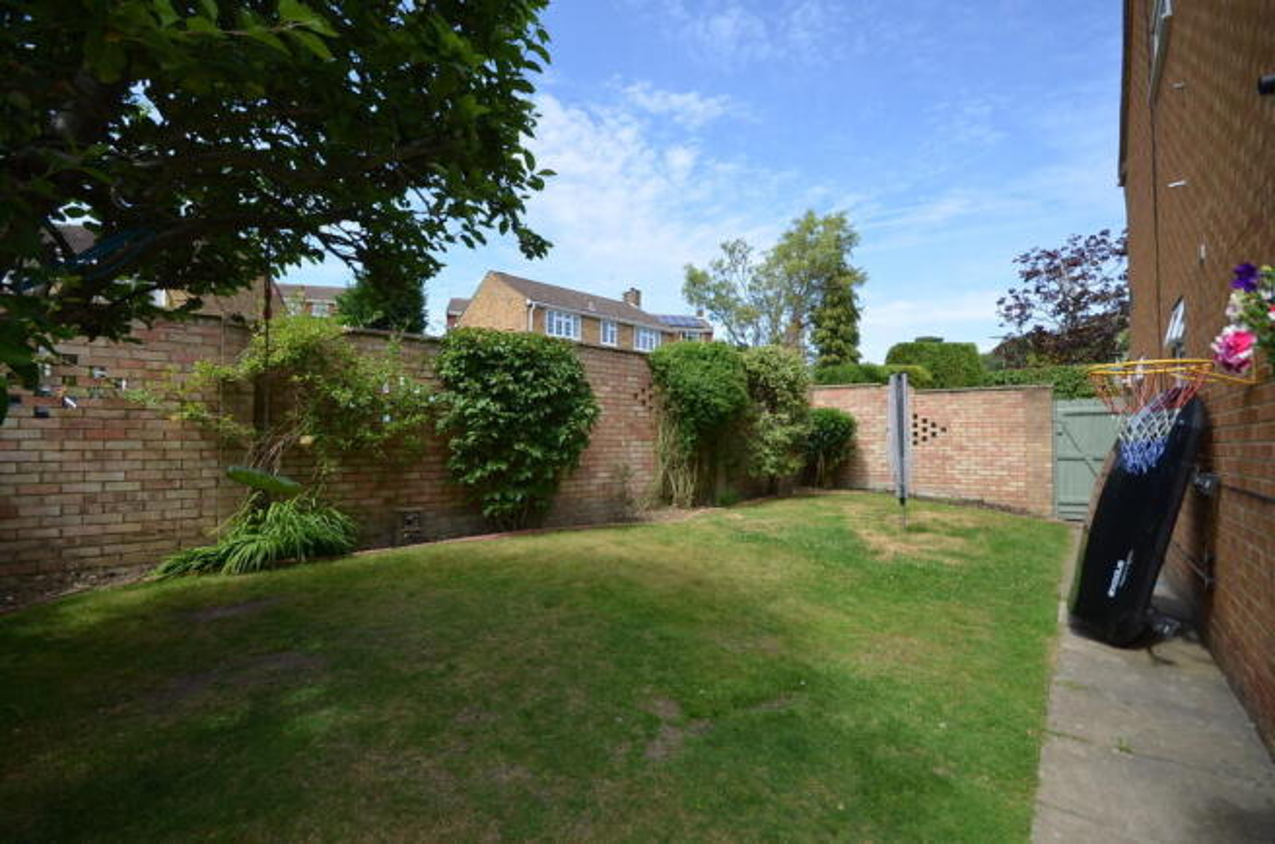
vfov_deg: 77.0
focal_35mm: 15
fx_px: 530
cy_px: 422
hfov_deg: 100.5
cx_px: 638
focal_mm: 10
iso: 100
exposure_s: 1/200
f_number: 7.1
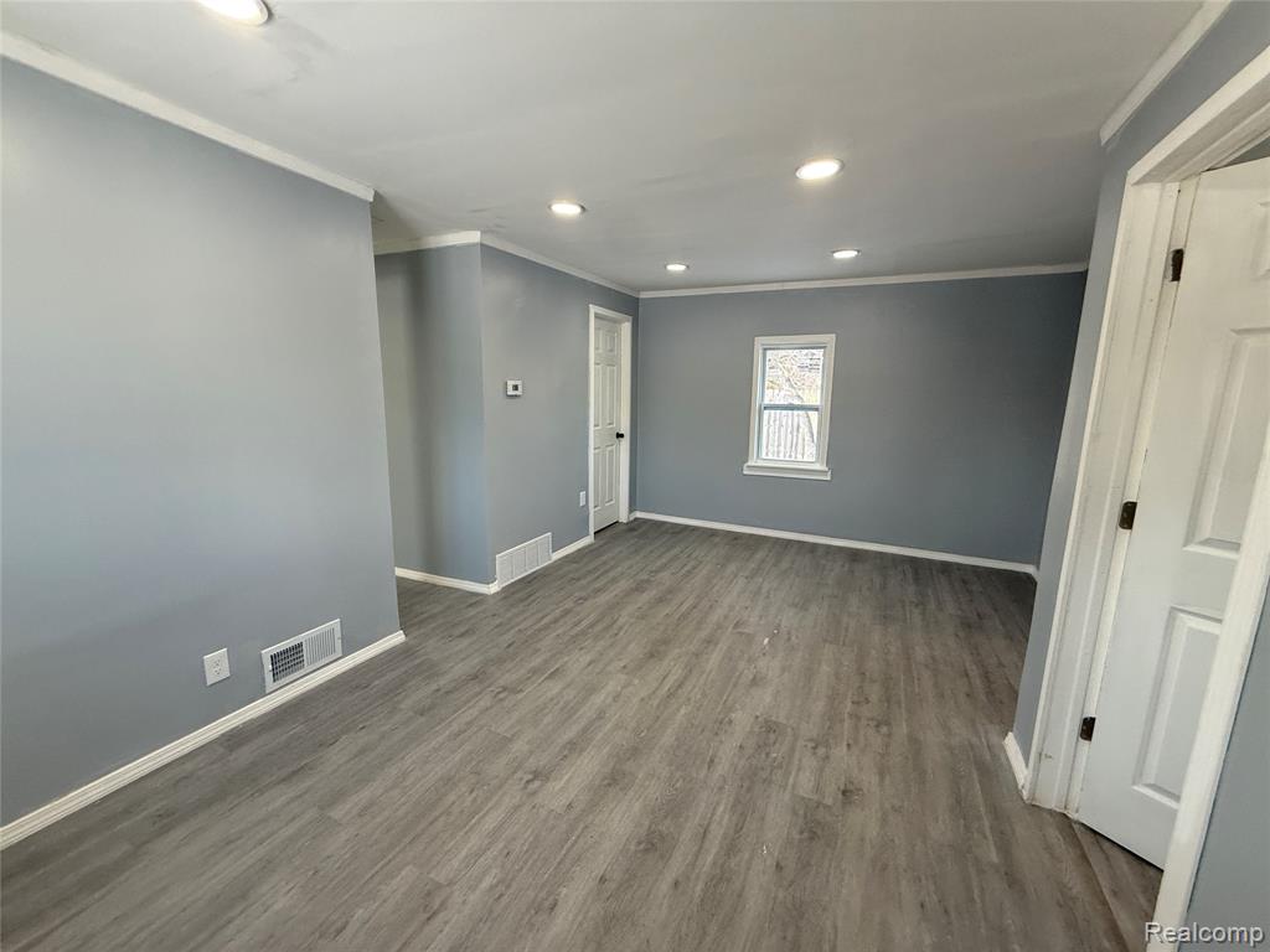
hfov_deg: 102.1
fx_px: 514
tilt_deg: -6.8
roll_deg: -1.6
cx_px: 635
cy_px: 476
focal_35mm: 14
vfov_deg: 85.7
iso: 160
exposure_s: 1/120
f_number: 2.2
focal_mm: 2.22
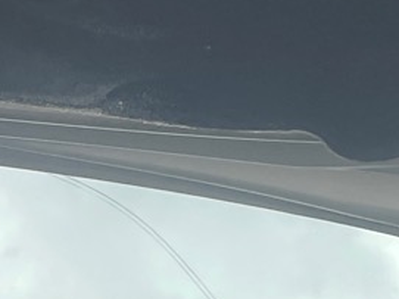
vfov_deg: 7.4
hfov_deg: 10.4
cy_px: 960
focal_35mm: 173
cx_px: -442
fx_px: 1993
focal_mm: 4.2
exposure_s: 1/500
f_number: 1.6
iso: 32
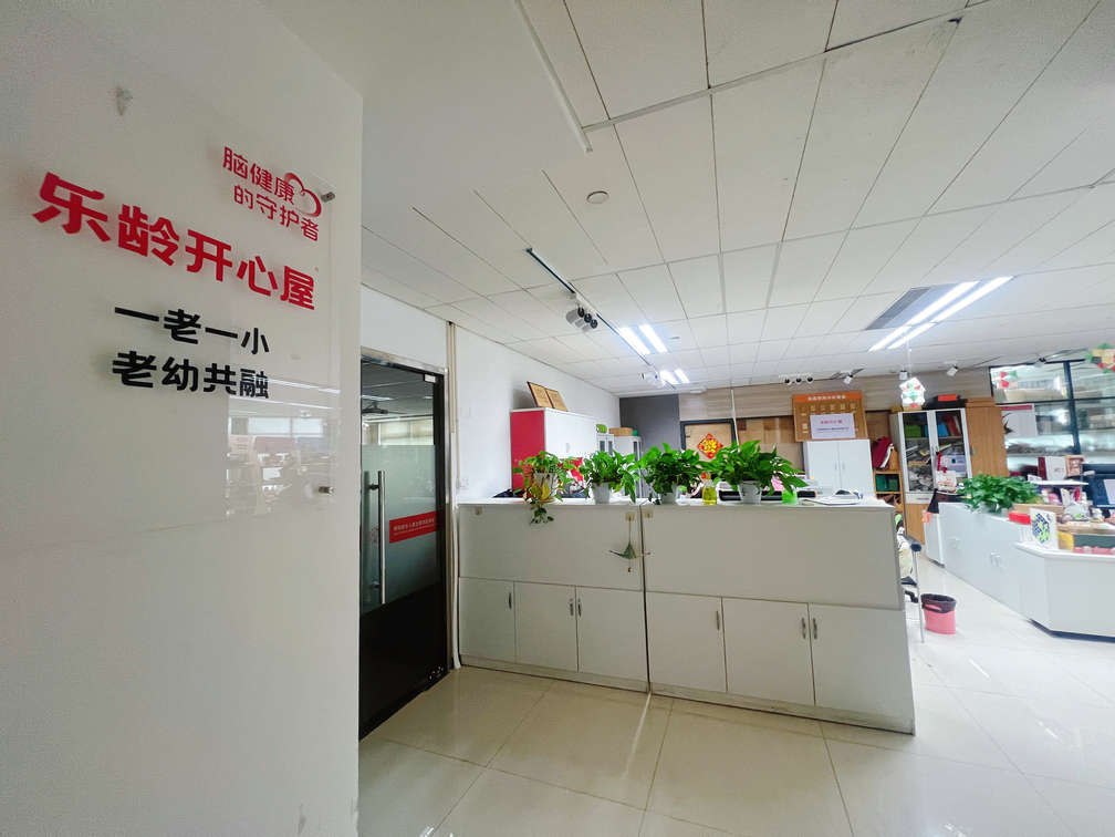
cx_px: 558
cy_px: 418
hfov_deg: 106.2
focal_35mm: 13
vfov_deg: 89.9
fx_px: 419
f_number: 1.8
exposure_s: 1/50
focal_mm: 1.57
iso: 250
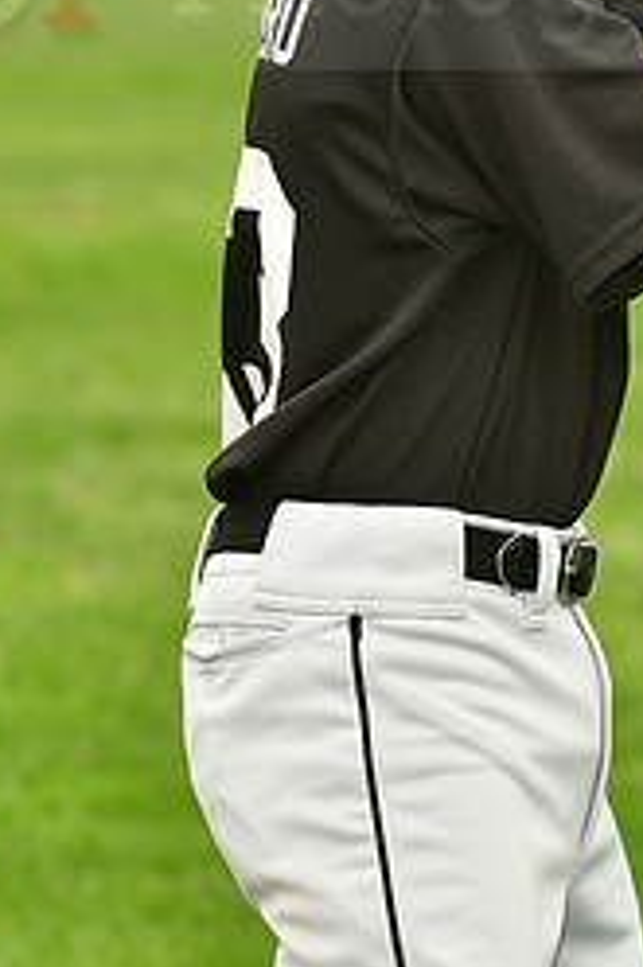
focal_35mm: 386
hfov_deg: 3.6
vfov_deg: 5.3
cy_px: -55
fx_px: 10355
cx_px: 454
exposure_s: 1/1000
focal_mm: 110
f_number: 4
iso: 320
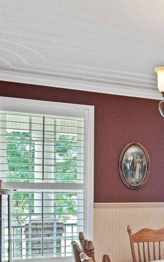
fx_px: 391
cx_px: 255
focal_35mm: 55
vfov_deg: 36.2
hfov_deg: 20.0
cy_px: 198
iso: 200
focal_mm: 16.5
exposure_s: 1/1.25
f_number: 9
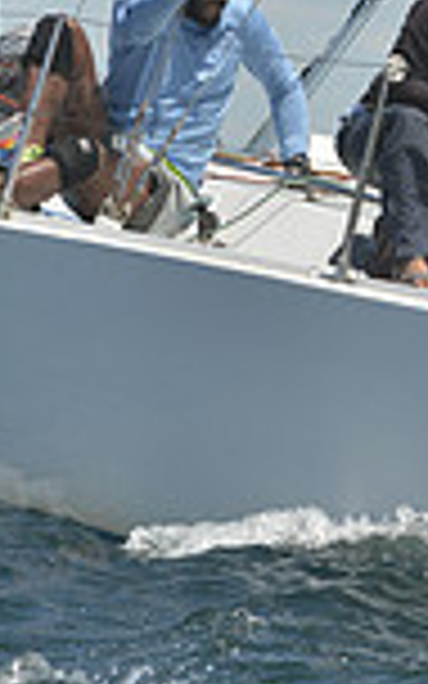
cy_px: 322
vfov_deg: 2.7
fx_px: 14483
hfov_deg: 1.7
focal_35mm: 776
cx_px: 347
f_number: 9
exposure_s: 1/800
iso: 280
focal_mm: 200
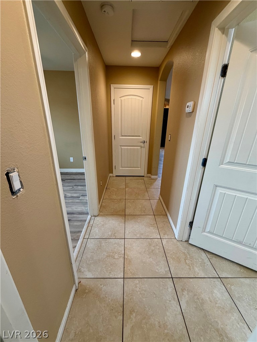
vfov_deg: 102.1
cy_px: 171
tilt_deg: -20.5
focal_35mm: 14
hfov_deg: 85.7
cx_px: 128
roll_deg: -0.2
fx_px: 139
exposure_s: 1/60
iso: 200
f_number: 2.2
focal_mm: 2.22
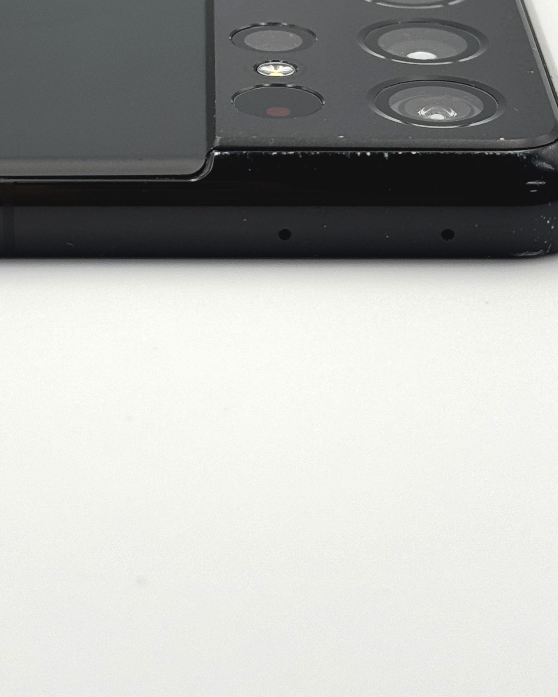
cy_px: 33
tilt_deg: -20.9
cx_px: 178
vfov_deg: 15.9
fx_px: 2456
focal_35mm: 119
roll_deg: -0.5
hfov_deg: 12.9
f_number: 1.78
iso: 64
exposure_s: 1/364
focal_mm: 6.76
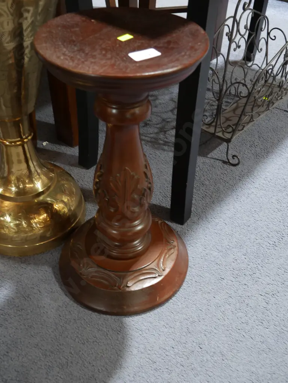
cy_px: 192
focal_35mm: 40
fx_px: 443
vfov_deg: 46.8
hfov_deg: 36.0
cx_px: 144
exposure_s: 1/60
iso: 1250
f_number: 4.4
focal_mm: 20
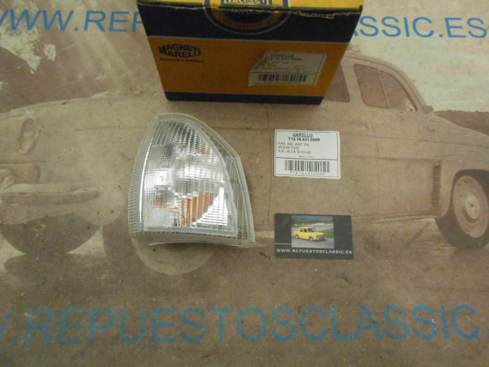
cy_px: 184
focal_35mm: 26
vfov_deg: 53.1
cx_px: 244
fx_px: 367
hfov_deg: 67.3
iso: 800
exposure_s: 1/100
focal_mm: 4.6
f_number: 3.5
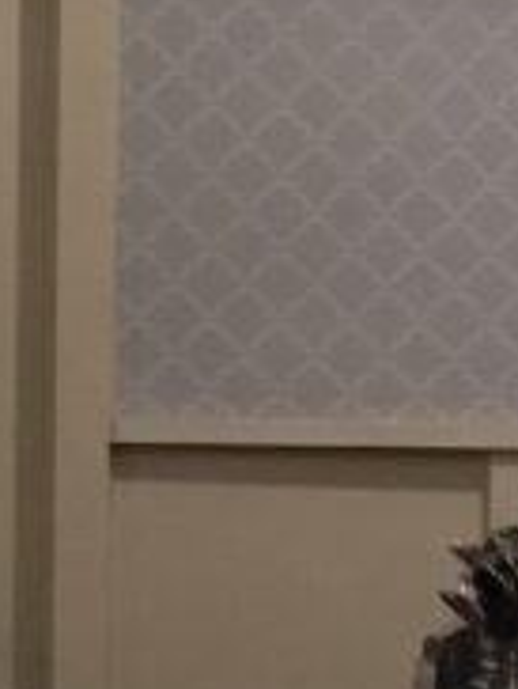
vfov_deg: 12.1
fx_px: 3245
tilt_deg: -0.7
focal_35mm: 163
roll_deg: -0.8
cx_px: 1183
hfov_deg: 8.4
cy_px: 439
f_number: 2.2
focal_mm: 4.15
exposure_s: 1/33
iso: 250
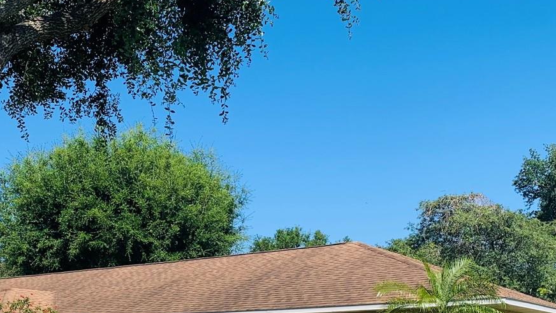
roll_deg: +0.5
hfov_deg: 39.5
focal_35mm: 52
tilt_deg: +3.1
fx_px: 766
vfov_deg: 22.2
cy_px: 316
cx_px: 193
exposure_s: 1/2545
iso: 25
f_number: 1.8
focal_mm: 4.25
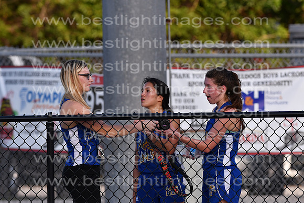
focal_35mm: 450
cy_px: 102
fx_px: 3801
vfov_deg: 3.1
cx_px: 152
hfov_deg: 4.6
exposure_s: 1/1600
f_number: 5.6
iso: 400
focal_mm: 300
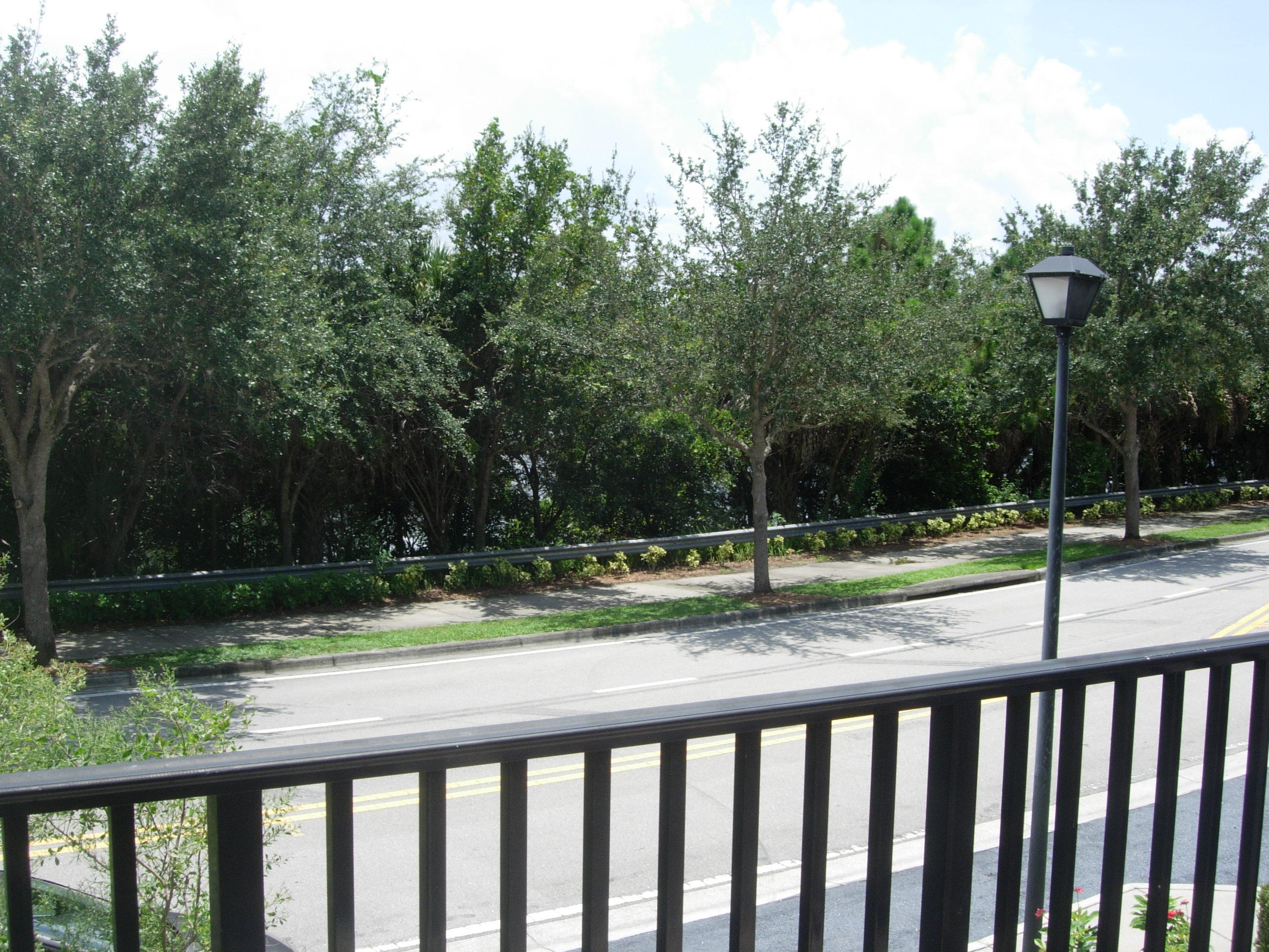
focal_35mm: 41
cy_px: 476
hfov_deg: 45.8
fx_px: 1503
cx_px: 634
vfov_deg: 35.1
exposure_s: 1/384
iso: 64
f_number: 4.9
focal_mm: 8.5
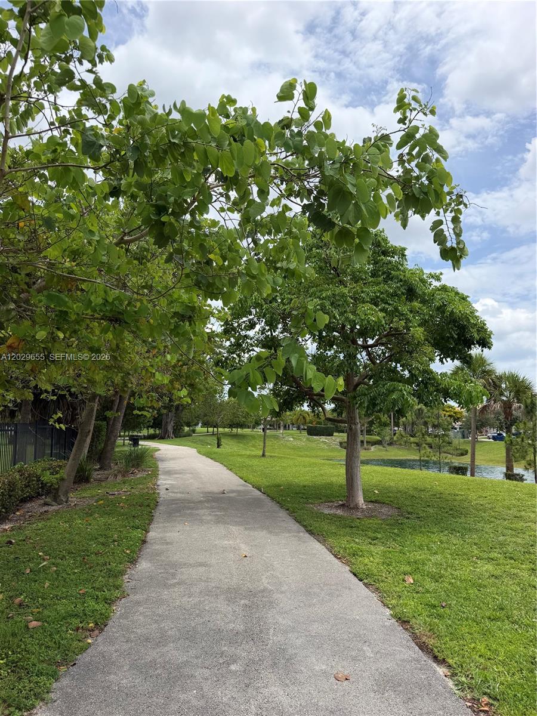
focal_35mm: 24
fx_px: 496
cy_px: 358
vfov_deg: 71.6
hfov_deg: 56.8
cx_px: 268
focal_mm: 6.76
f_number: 1.78
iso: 80
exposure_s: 1/3953
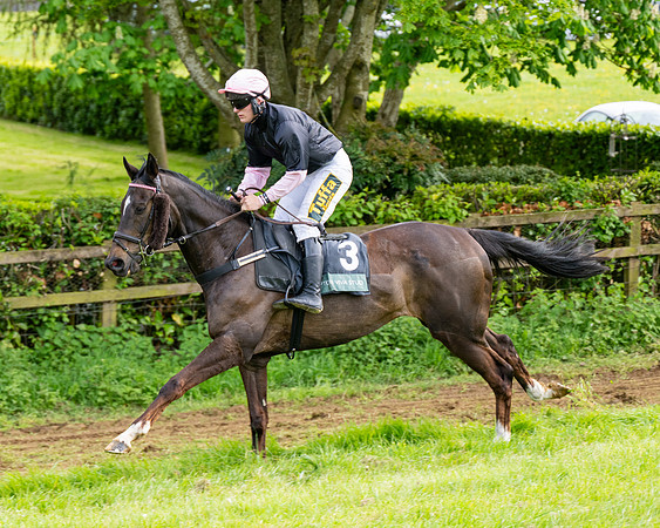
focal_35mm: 142
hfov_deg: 13.5
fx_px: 2779
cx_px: 323
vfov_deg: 10.8
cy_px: 234
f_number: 4
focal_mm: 100
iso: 400
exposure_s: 1/1000
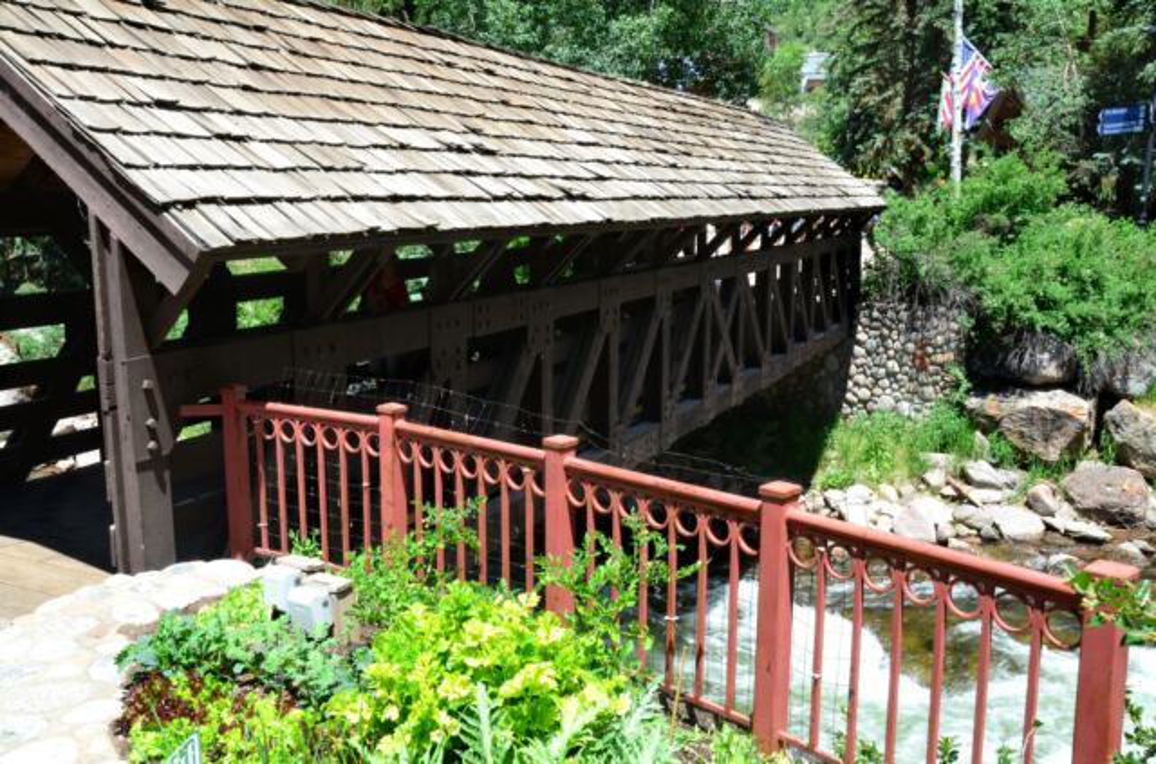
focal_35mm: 30
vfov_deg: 43.4
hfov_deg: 62.1
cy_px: 382
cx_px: 578
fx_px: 961
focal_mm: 20
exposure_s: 1/50
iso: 200
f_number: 16
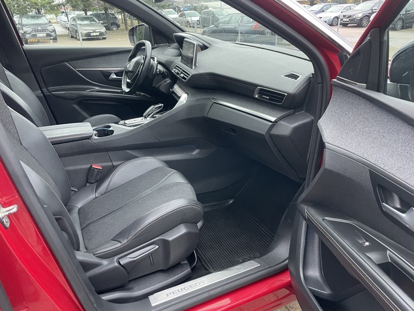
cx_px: 207
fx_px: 311
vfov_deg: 53.0
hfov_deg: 67.3
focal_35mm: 26
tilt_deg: -24.8
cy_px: 156
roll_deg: +3.0
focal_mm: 4.2
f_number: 1.6
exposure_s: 1/60
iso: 400
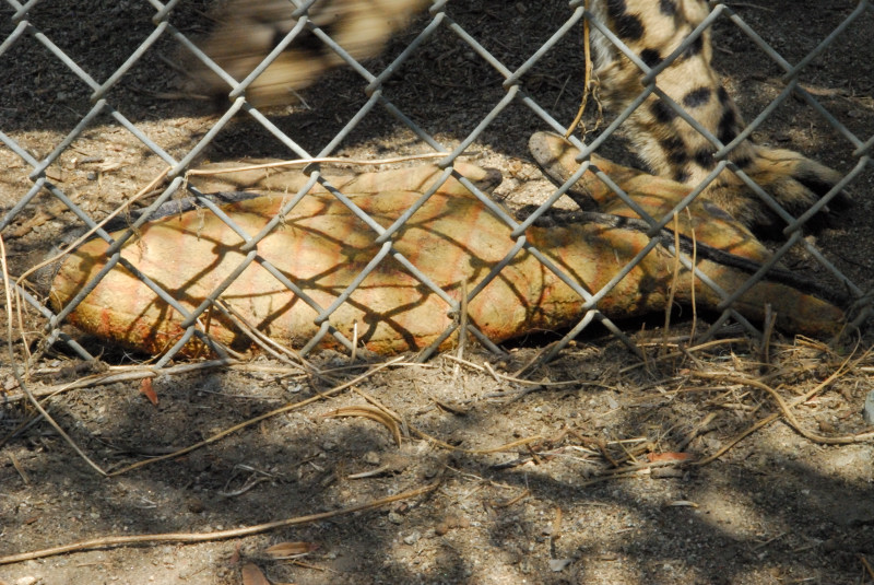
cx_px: 437
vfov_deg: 6.8
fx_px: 4921
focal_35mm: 202
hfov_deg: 10.2
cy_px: 292
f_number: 36
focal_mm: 135
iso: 1600
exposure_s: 1/90
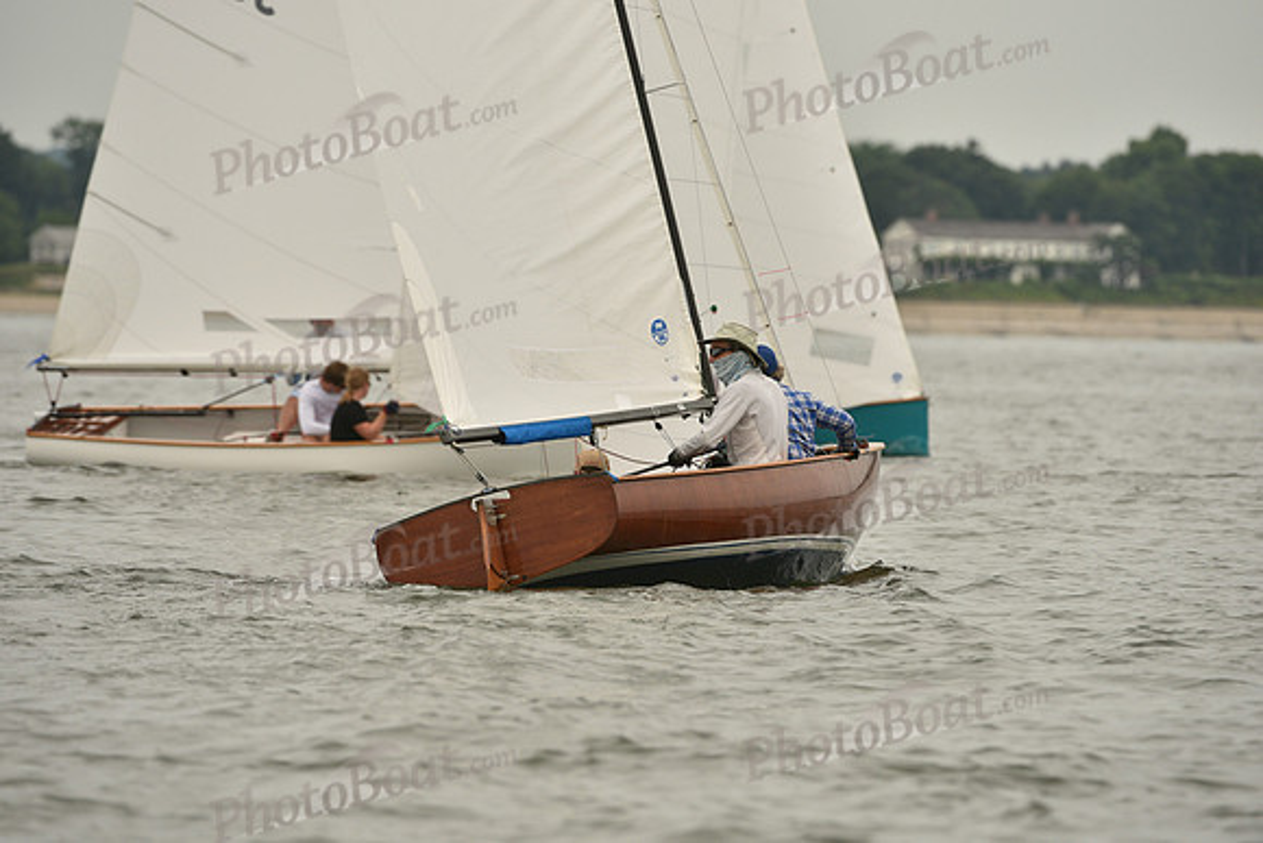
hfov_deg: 5.2
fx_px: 14036
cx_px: 632
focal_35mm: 400
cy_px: 422
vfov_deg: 3.4
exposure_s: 1/1250
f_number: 7.1
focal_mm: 400
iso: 320
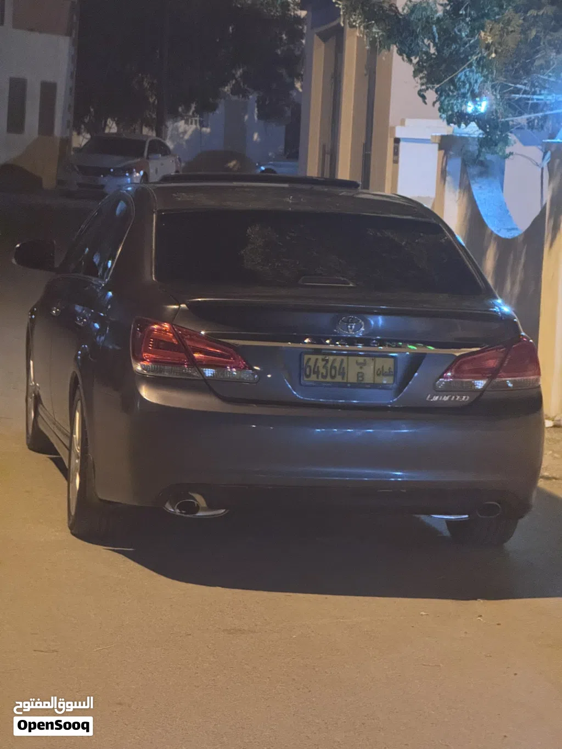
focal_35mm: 120
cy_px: 374
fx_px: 2597
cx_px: 281
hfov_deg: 12.3
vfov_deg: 16.4
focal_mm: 15.66
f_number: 2.8
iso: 2000
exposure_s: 1/25
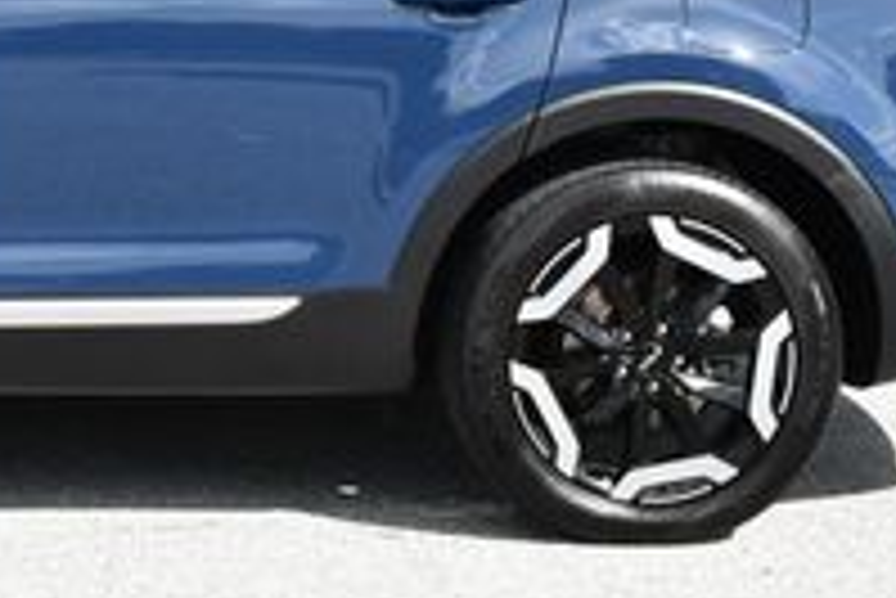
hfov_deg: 13.0
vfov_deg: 8.8
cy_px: -207
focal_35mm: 154
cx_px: -122
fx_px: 3836
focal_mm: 24
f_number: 8
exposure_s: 1/250
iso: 160
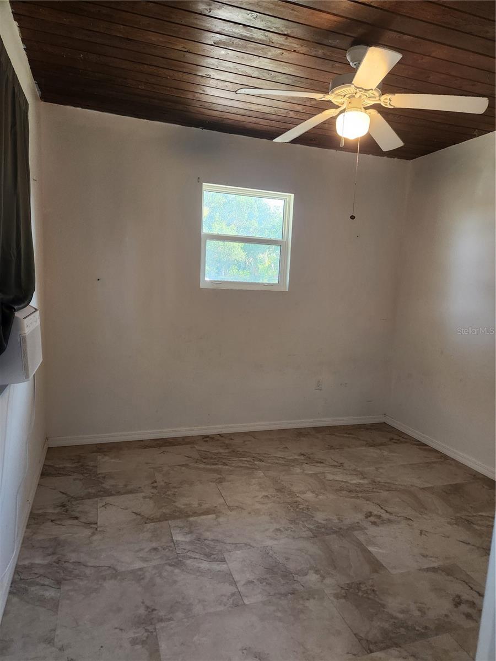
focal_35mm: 23
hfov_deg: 58.9
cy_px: 330
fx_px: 439
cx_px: 248
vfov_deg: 73.9
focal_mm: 5.4
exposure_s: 1/120
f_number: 1.8
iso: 200
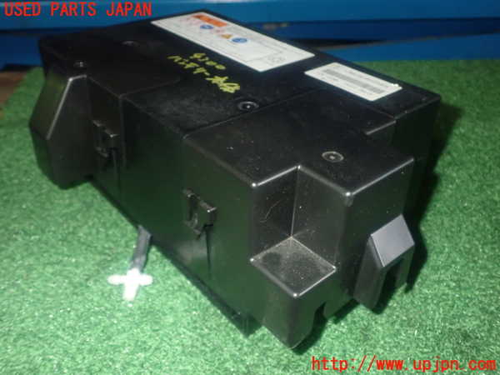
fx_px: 462
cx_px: 250
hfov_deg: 56.8
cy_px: 188
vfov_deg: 44.2
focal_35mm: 32
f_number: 7.1
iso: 800
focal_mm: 5.79
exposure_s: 1/30
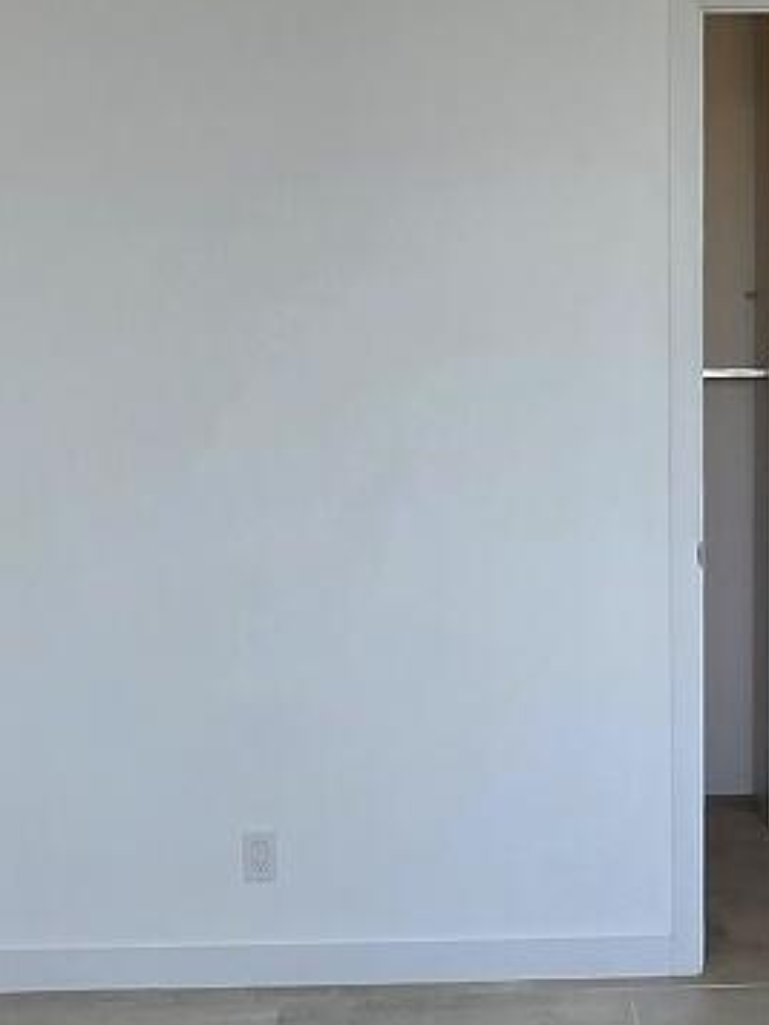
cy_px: 749
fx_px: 2162
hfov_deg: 20.0
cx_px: 590
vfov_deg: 26.4
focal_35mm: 73
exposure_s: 1/120
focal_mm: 1.7
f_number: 2.2
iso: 40
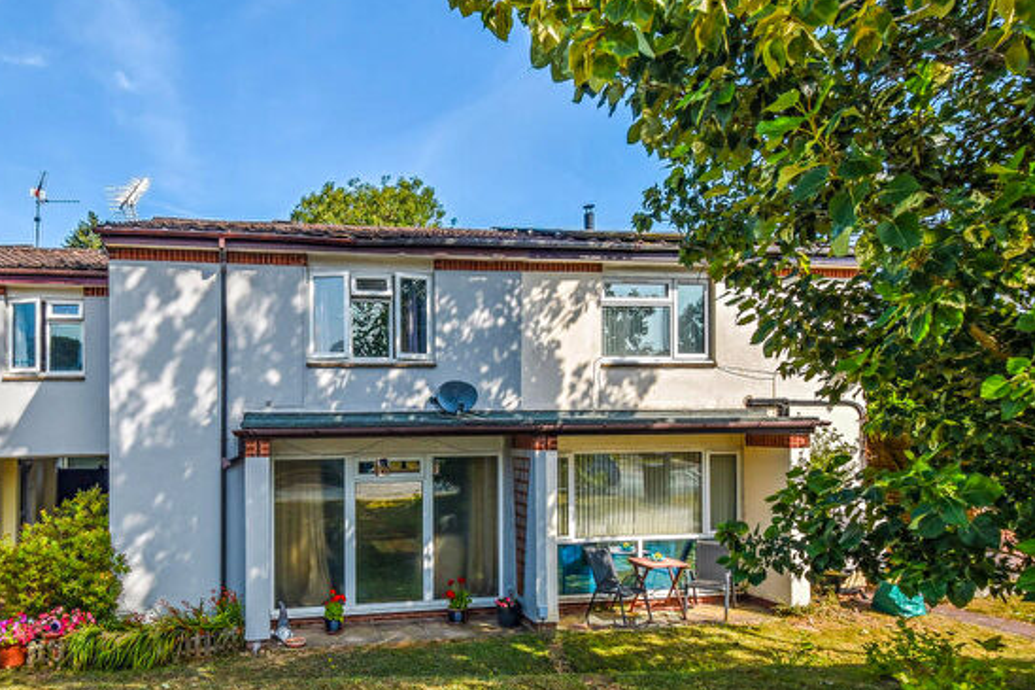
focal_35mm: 23
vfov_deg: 54.7
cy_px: 415
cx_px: 378
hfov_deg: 74.6
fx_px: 661
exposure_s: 1/250
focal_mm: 12
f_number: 8
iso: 125
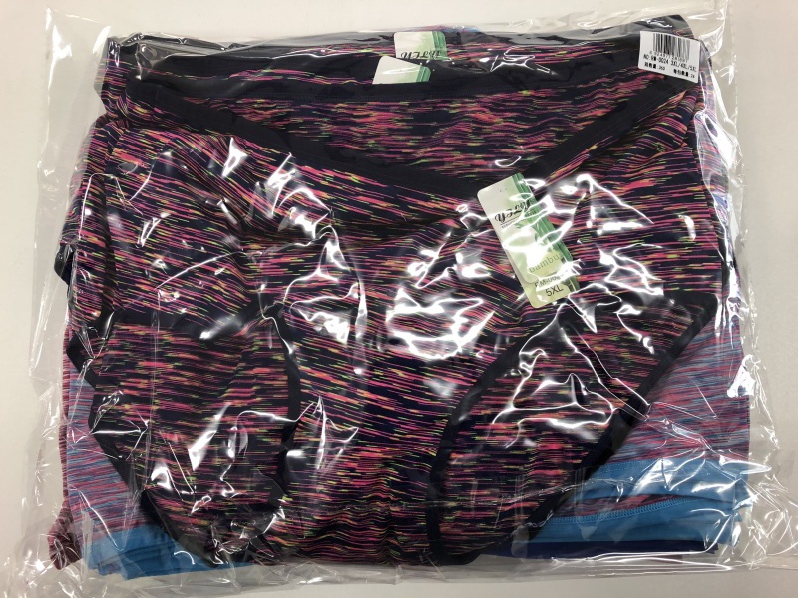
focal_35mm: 28
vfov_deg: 49.7
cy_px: 299
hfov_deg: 63.4
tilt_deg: -72.6
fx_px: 645
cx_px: 399
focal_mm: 3.99
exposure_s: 1/17
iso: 40
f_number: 1.8
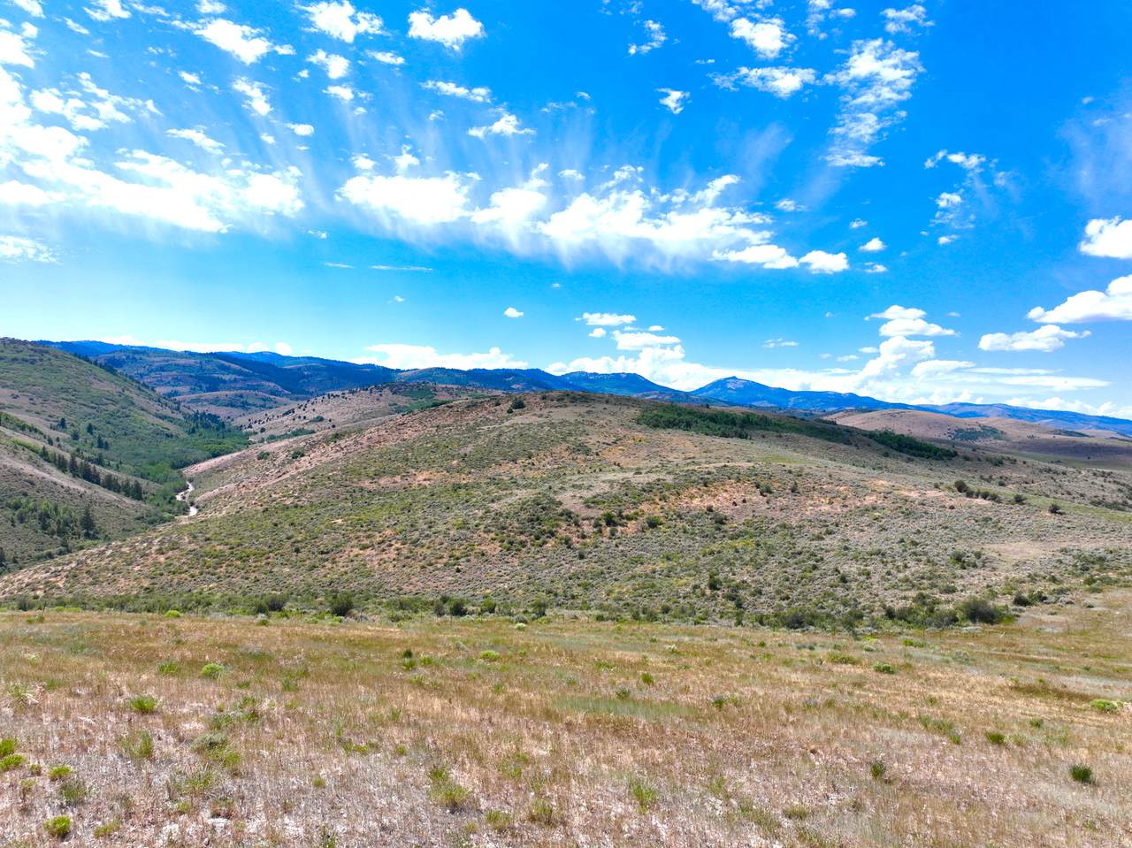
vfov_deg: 56.8
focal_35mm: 24
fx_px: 785
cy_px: 424
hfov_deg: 71.6
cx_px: 566
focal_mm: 12.29
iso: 110
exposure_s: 1/2500
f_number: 2.8
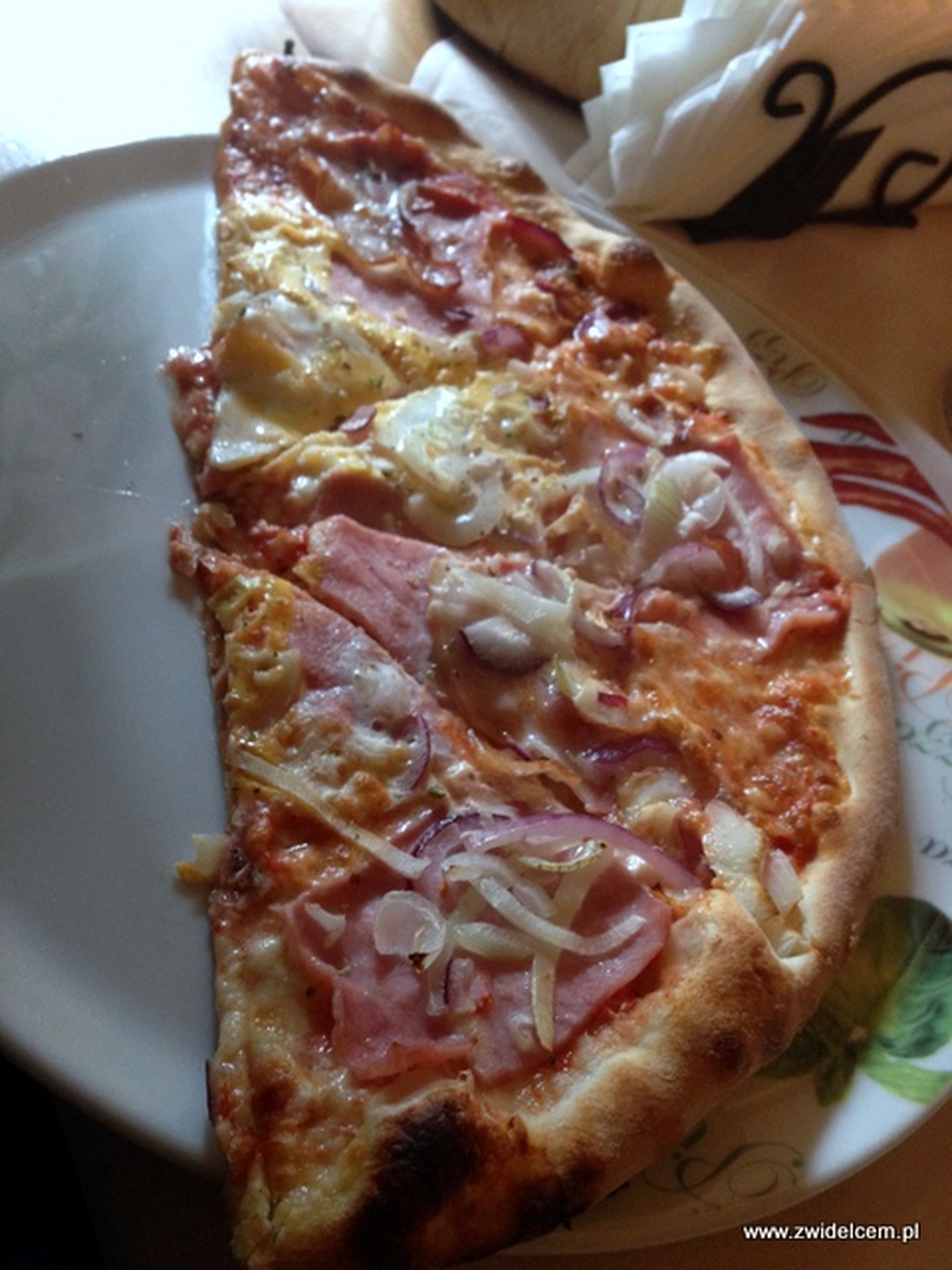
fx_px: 1210
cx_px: 476
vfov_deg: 55.4
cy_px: 635
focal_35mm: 33
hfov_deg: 42.9
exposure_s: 1/20
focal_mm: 4.12
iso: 250
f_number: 2.4
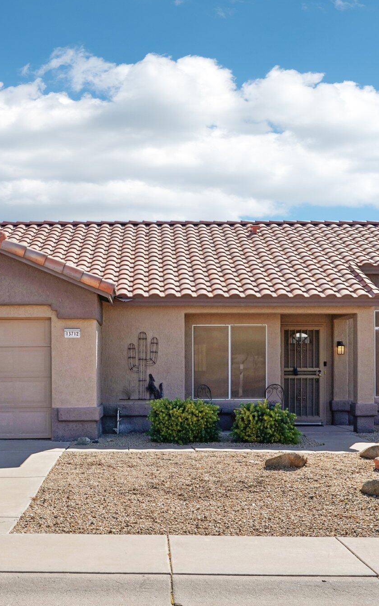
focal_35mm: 49
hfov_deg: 26.4
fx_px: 806
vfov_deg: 41.2
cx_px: 141
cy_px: 301
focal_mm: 31.5
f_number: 5
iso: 400
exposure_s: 1/2500
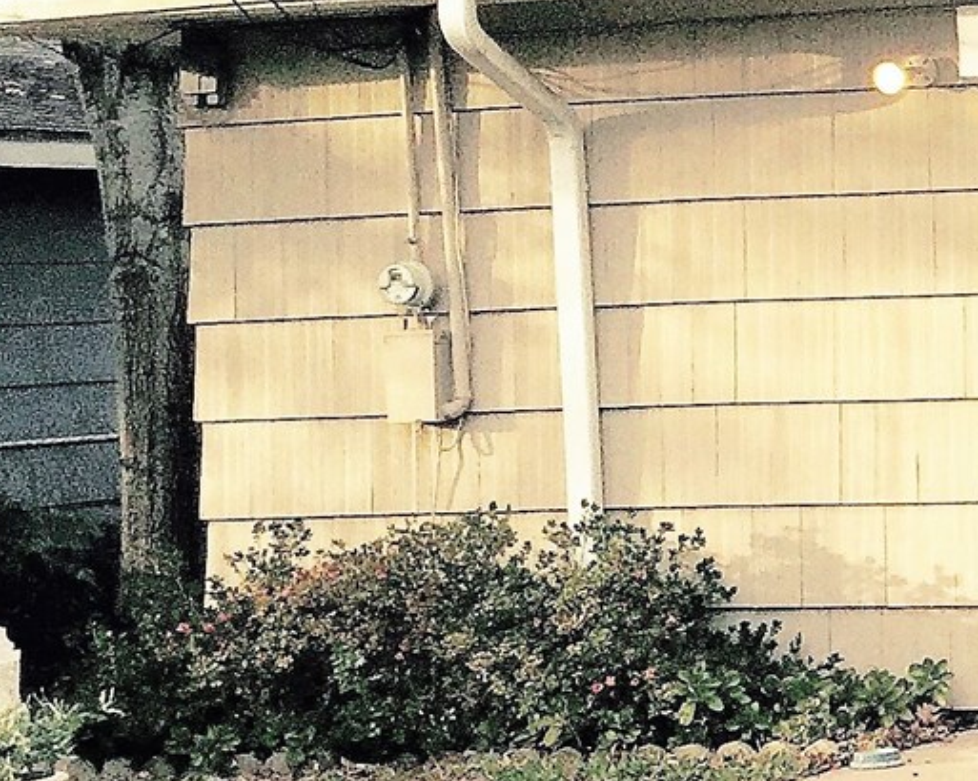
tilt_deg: -4.4
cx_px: 1624
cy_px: 419
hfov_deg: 15.2
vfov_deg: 13.6
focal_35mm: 113
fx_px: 3270
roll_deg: +0.8
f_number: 2.2
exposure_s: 1/682
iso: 32
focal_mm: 4.15
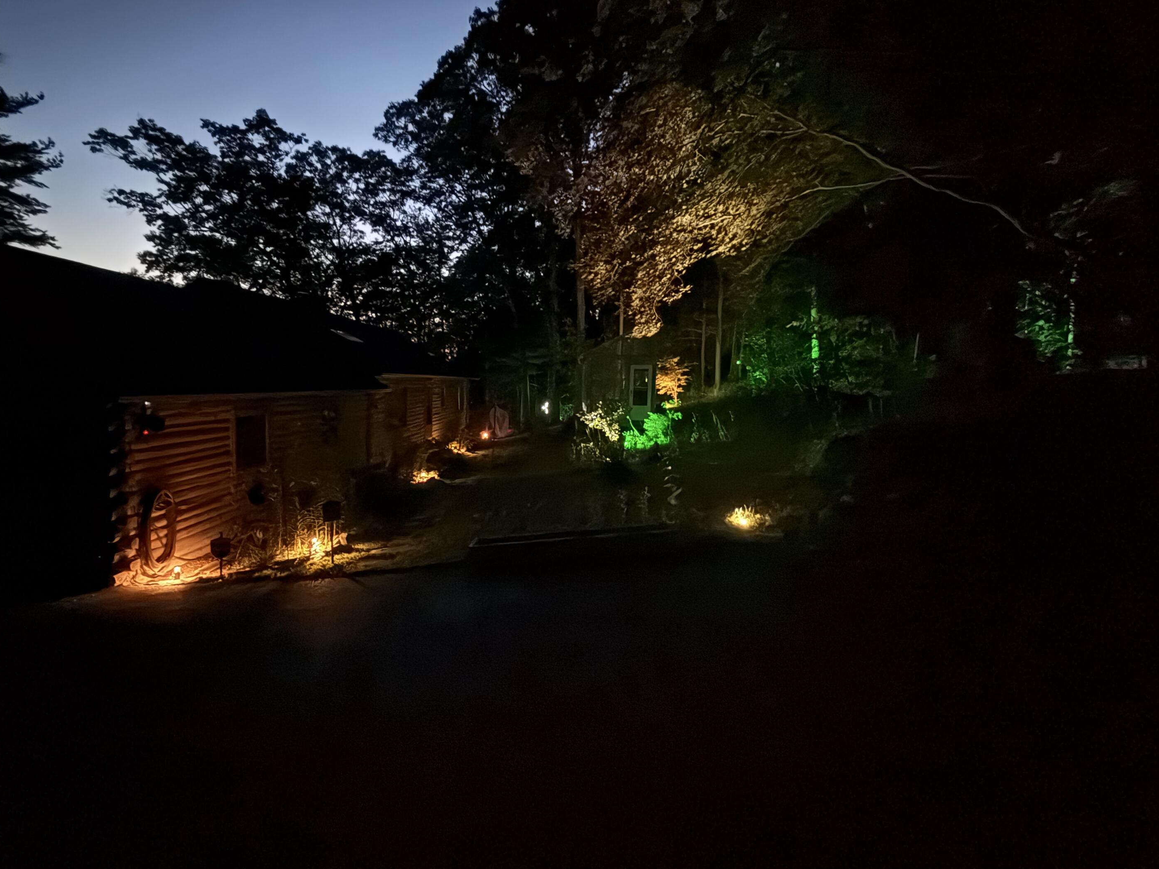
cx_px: 549
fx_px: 502
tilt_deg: -4.4
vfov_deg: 81.7
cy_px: 419
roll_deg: -1.7
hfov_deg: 98.1
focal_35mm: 15
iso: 8000
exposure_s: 1/4
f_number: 2.2
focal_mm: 2.22
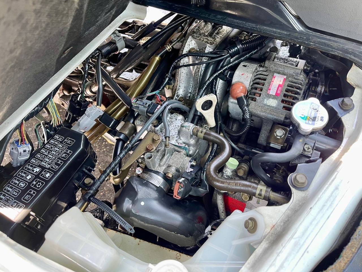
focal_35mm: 25
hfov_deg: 69.4
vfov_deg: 54.9
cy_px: 136
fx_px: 261
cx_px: 181
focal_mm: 5.1
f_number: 1.6
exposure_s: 1/73
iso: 125
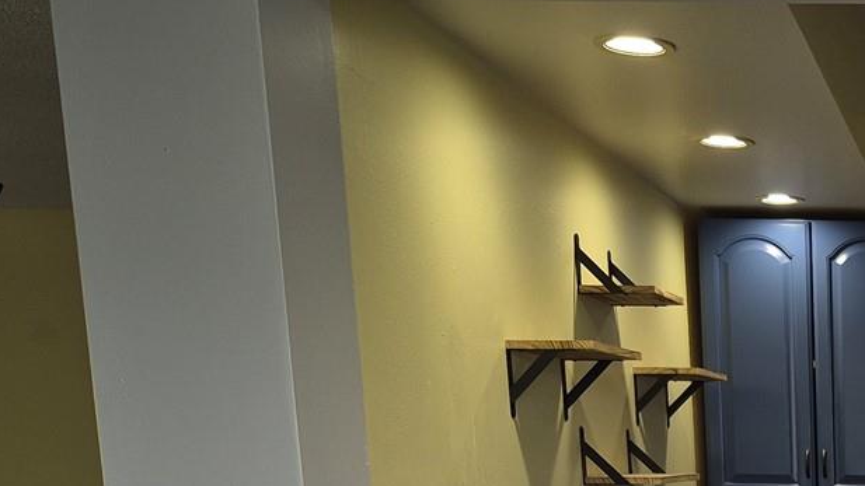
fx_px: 1491
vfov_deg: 16.8
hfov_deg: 27.6
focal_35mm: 65
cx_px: 1092
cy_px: 728
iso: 50
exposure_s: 1/60
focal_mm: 5.4
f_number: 1.8
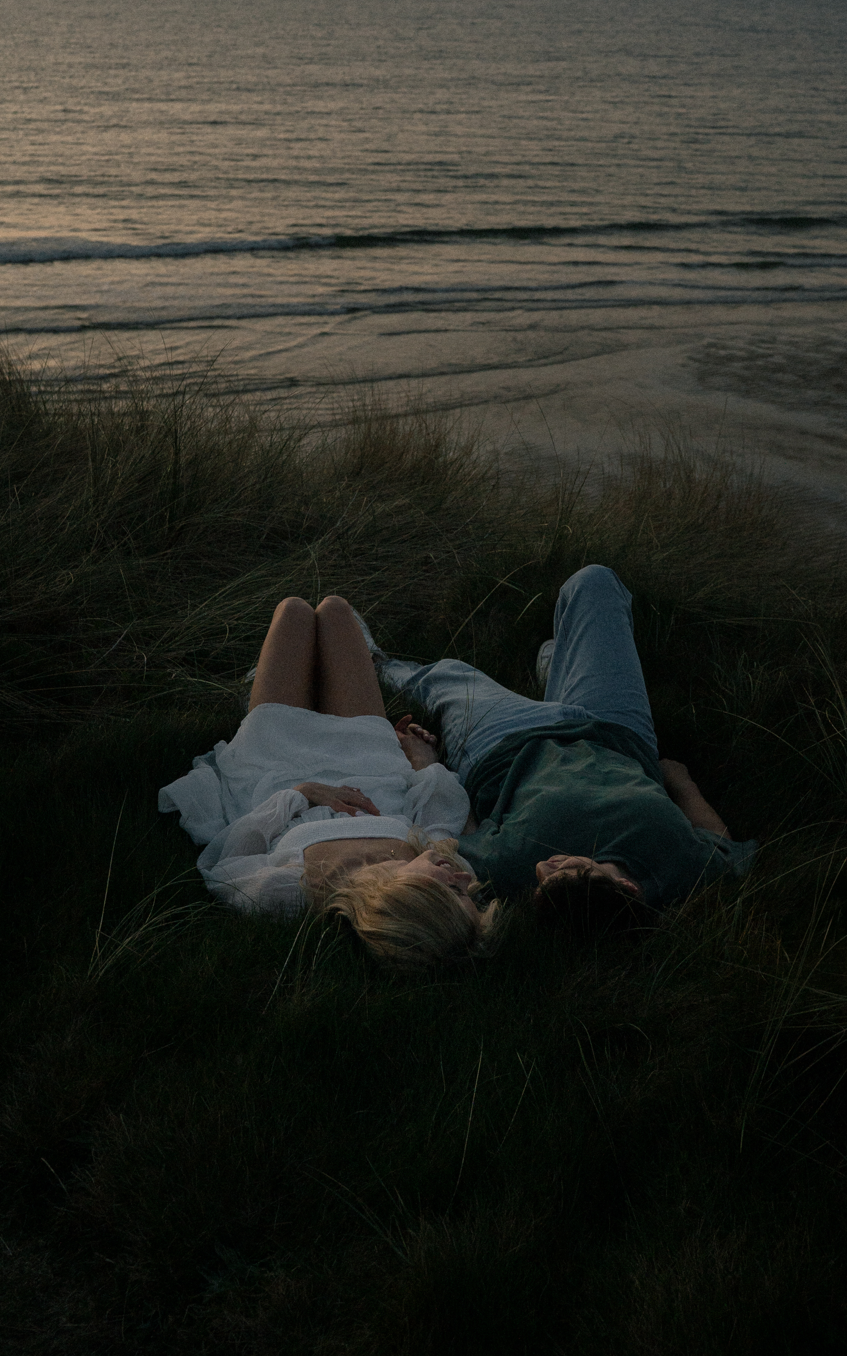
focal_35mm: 43
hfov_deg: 29.9
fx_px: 1588
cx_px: 417
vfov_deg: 46.2
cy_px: 676
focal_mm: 28
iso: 400
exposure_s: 1/500
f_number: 4
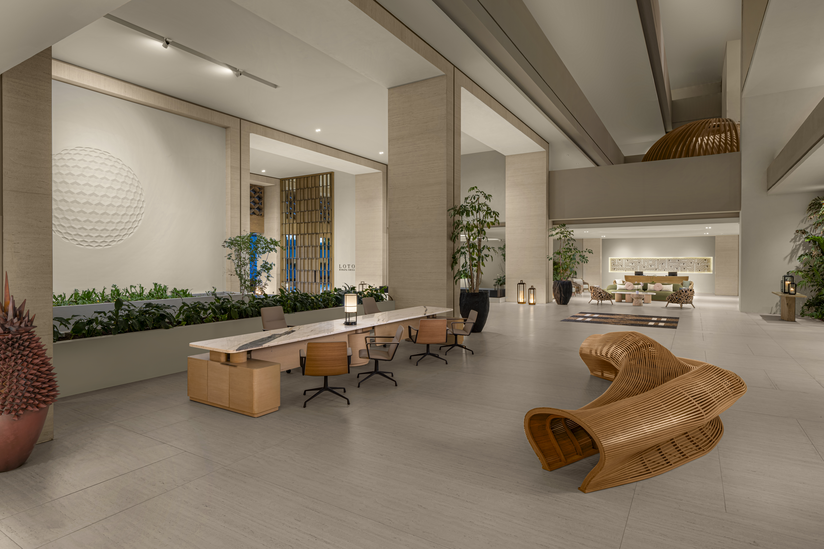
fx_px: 446
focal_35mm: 20
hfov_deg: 85.4
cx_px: 412
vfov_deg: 63.2
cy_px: 274
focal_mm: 19.5
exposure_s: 5
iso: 100
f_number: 11
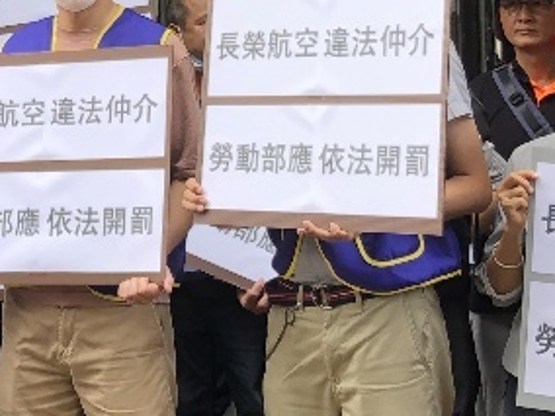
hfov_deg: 15.4
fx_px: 2020
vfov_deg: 11.4
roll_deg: +1.6
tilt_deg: +4.9
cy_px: -143
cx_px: 45
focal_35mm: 126
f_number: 1.8
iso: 50
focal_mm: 3.99
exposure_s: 1/120
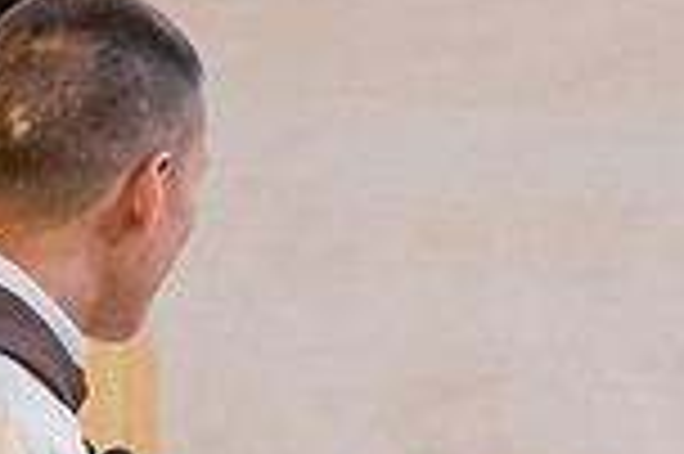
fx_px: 8047
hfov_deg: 4.9
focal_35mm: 424
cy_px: 698
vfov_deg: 3.2
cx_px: 632
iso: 3200
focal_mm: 95
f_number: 4
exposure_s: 1/200
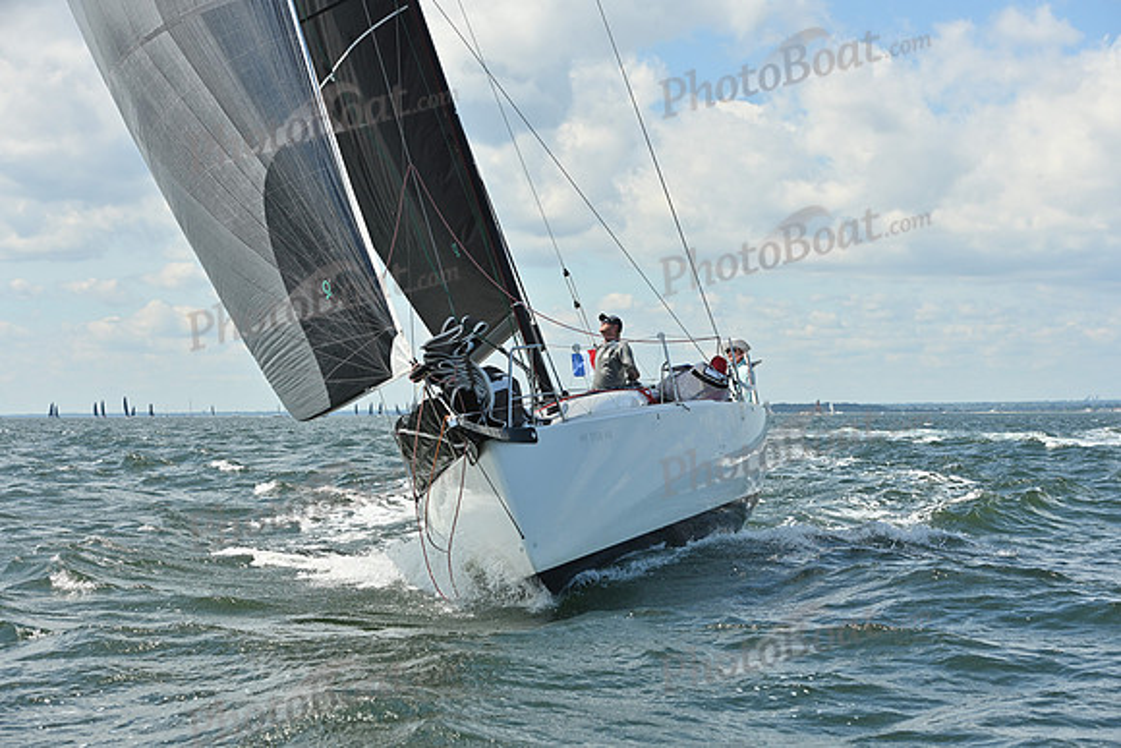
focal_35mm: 70
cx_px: 560
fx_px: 2180
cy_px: 374
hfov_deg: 28.8
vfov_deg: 19.5
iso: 250
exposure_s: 1/1250
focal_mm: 70
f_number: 7.1
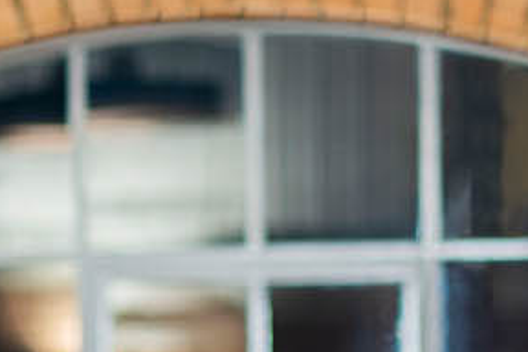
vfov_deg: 2.4
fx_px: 8315
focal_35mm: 567
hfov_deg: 3.6
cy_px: 830
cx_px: -255
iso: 100
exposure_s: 1/2
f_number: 2.2
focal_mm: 85
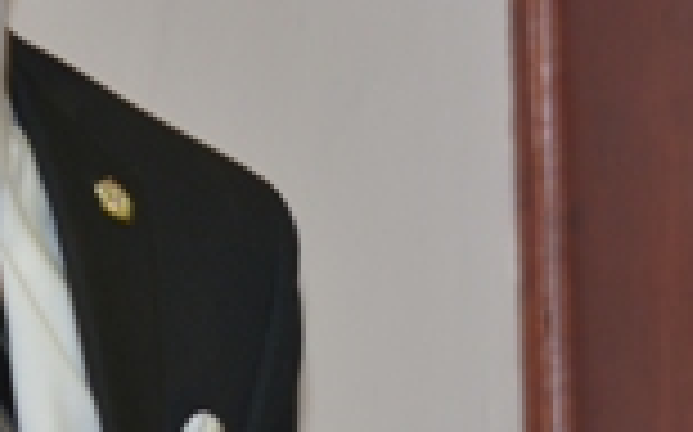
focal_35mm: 931
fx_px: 17571
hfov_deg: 2.3
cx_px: 176
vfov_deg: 1.4
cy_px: 187
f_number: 6.3
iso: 500
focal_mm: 220
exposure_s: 1/60
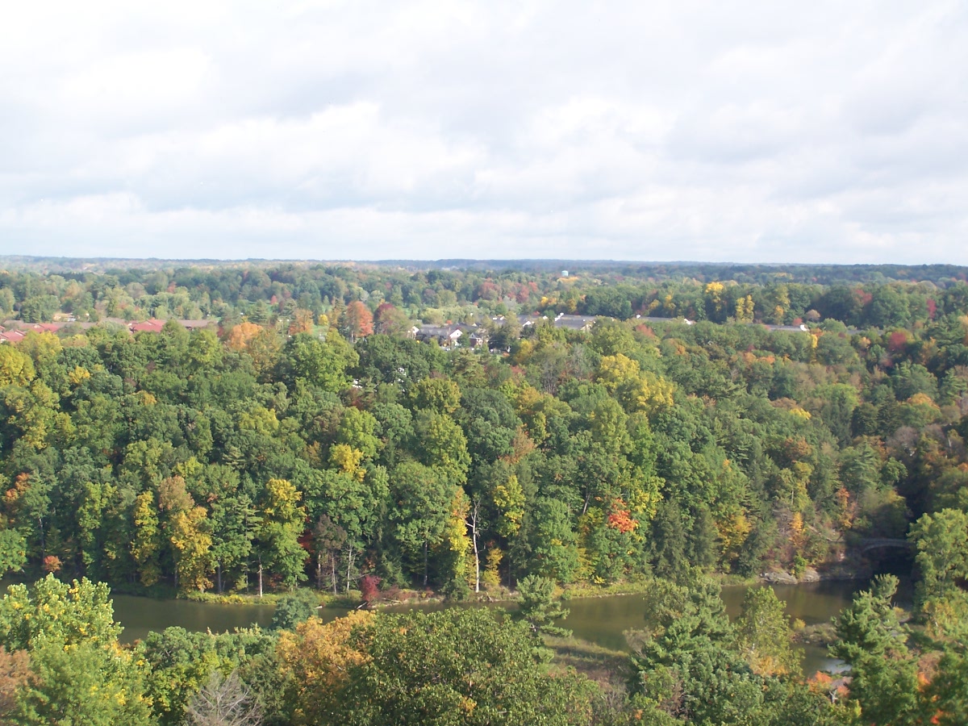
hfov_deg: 29.0
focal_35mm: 67
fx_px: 1874
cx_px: 484
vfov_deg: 21.9
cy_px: 363
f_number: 3.2
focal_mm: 11.1
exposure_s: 1/500
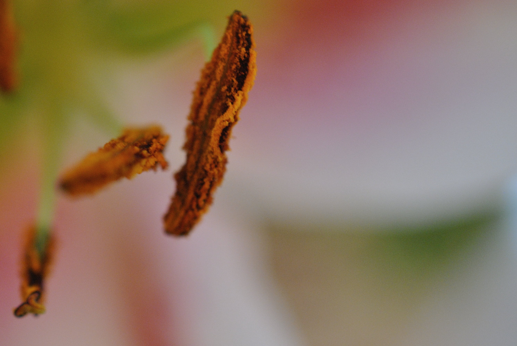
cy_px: 130
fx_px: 1122
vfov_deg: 17.5
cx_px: 203
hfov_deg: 25.9
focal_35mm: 78
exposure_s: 1/15
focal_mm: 40
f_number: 3.5
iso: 800
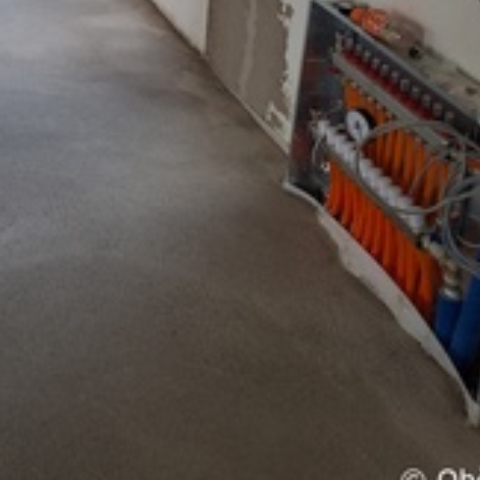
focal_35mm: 56
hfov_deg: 28.5
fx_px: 879
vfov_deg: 28.7
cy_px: 0
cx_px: -9
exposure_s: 1/50
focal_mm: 5.54
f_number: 1.8
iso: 80
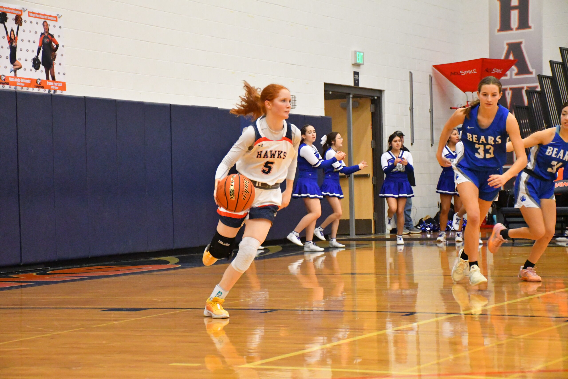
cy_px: 190
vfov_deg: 15.2
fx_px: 1420
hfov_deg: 22.6
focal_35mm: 90
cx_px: 284
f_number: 5
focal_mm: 60
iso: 12800
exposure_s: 1/320
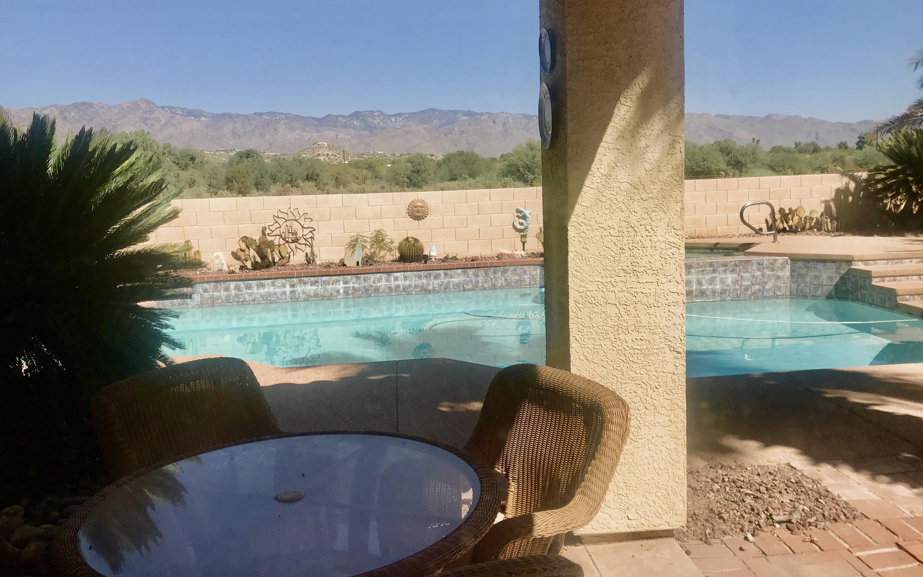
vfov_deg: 41.8
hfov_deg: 62.9
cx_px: 464
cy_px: 263
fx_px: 755
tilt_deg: -7.0
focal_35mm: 30
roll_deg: +4.2
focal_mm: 3.99
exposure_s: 1/2817
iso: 20
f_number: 1.8
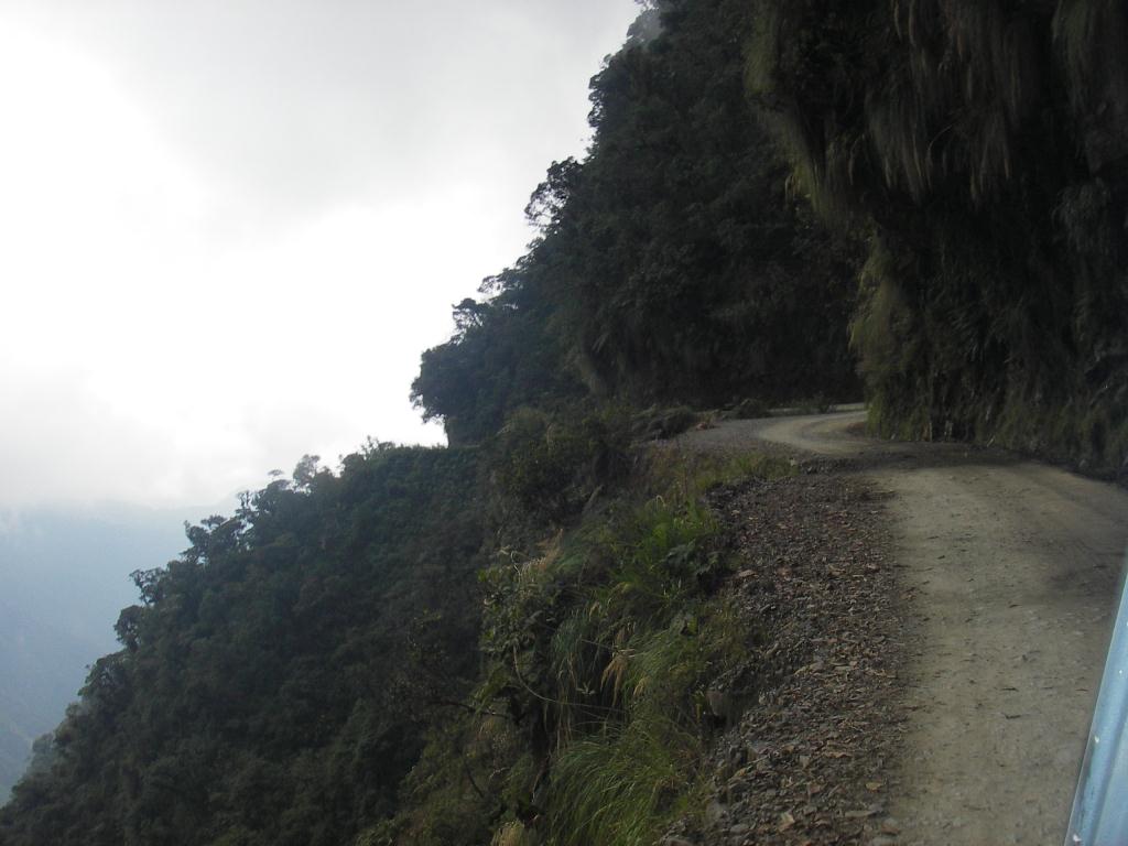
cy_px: 423
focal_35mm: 38
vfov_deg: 37.7
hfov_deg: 49.0
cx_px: 564
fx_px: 1238
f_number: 6.6
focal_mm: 6.3
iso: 64
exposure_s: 1/160
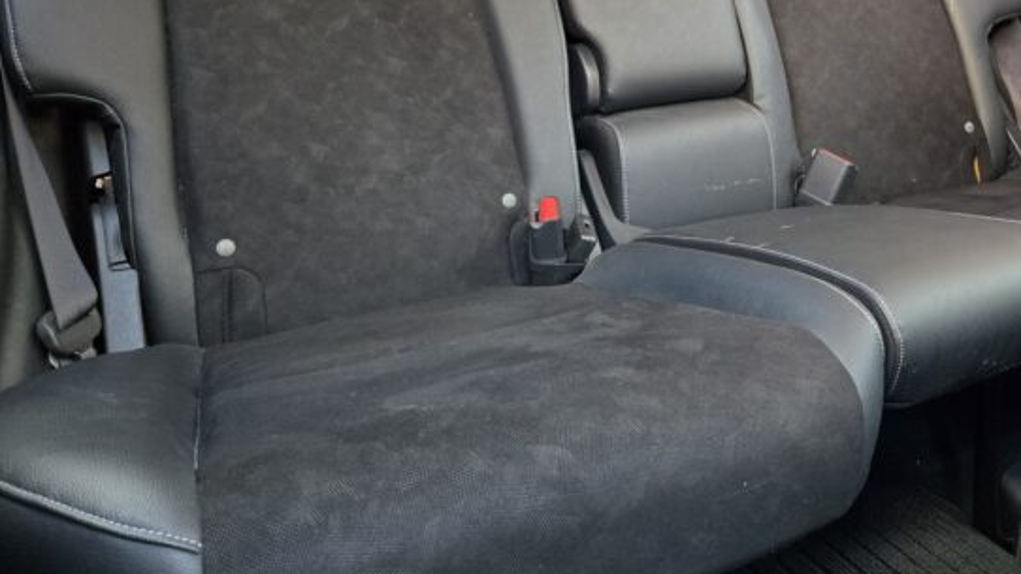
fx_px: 1002
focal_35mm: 37
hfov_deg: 52.4
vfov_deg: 31.3
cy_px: 126
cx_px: 720
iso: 640
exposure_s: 1/100
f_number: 1.8
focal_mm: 5.4
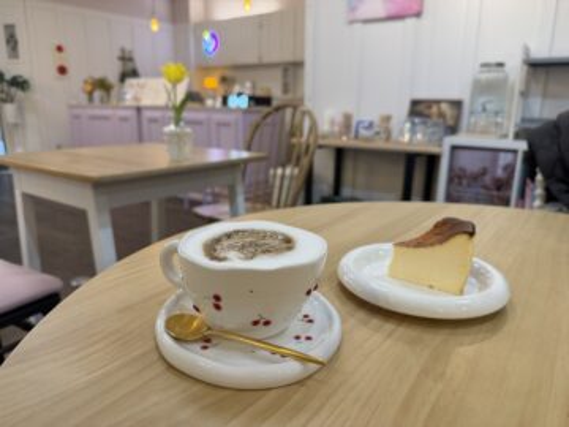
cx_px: 284
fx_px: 394
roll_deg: -0.4
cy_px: 214
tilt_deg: -15.6
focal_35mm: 24
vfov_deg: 56.8
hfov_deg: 71.6
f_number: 1.78
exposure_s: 1/120
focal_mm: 6.76
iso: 200
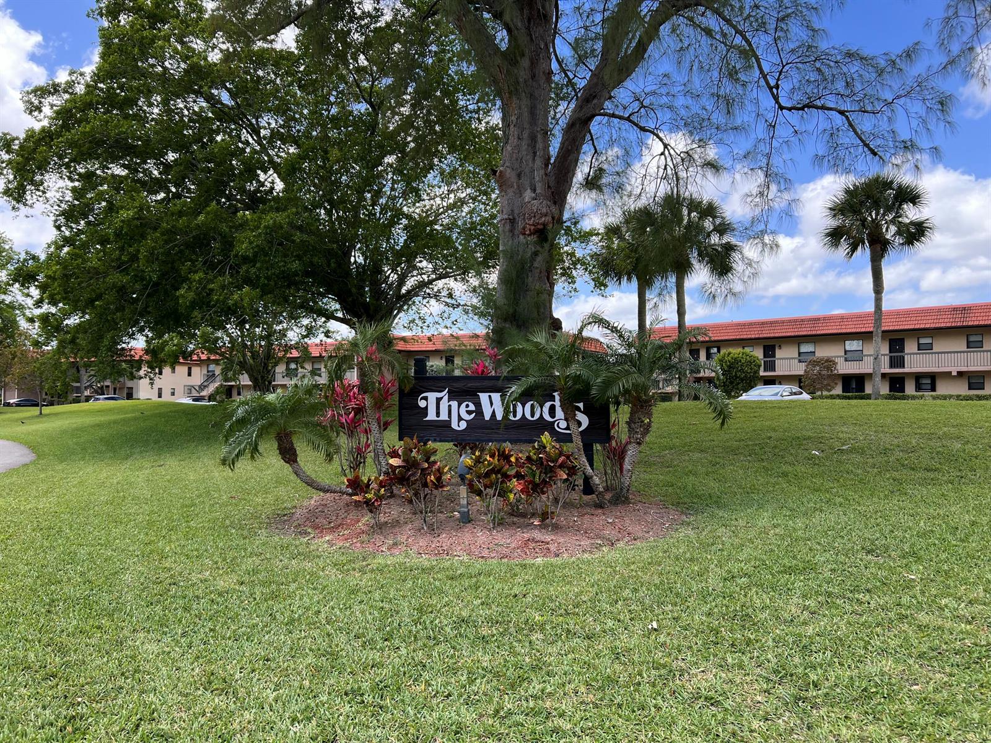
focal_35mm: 26
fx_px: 744
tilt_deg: +1.7
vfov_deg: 53.1
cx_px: 496
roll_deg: +0.3
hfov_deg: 67.3
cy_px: 372
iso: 50
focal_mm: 5.7
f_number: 1.5
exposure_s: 1/1038
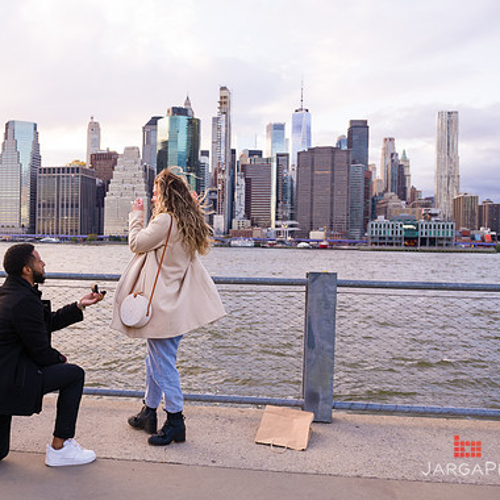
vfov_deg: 47.2
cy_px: 249
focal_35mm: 35
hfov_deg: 46.5
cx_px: 166
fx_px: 572
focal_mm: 27
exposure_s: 1/200
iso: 250
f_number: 4
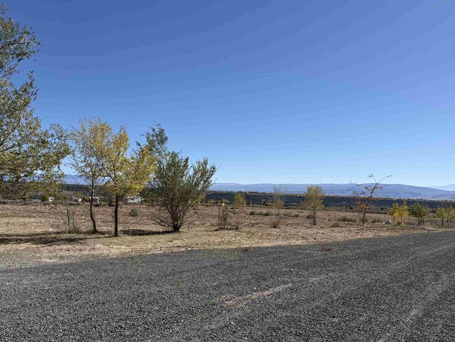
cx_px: 199
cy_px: 202
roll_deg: -0.8
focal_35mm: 31
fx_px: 408
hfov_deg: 58.2
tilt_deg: -1.2
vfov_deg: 45.3
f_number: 1.78
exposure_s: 1/6711
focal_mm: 6.76
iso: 80
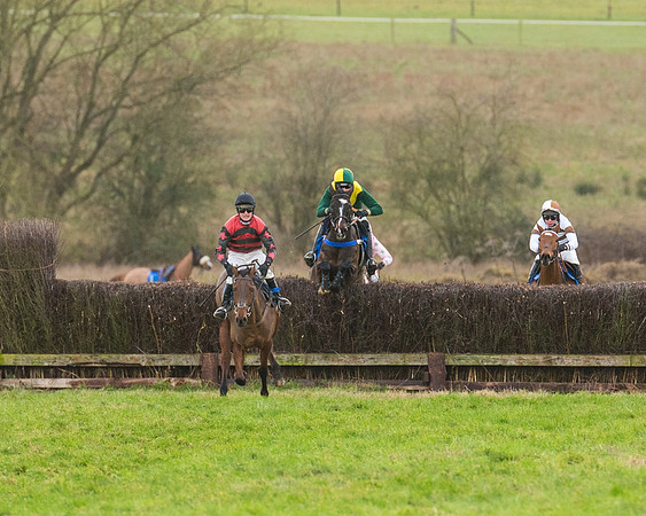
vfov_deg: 1.7
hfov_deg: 2.2
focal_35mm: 886
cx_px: 469
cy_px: 124
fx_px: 16927
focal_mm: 300
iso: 800
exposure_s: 1/1000
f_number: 4
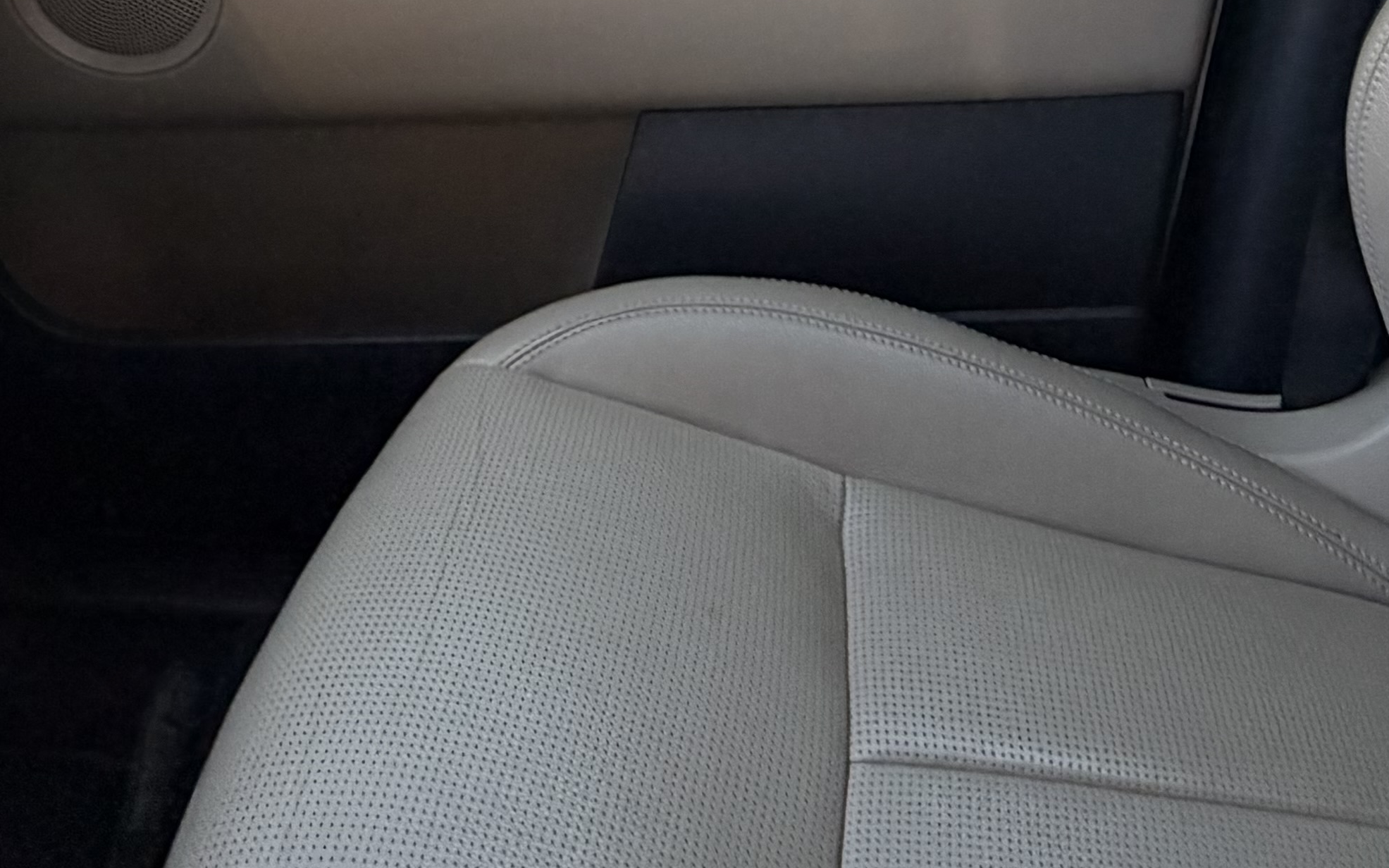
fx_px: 1628
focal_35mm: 43
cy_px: -485
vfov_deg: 23.1
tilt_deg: -10.4
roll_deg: +2.2
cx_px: 759
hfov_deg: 46.2
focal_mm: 2.22
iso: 160
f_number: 2.2
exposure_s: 1/121
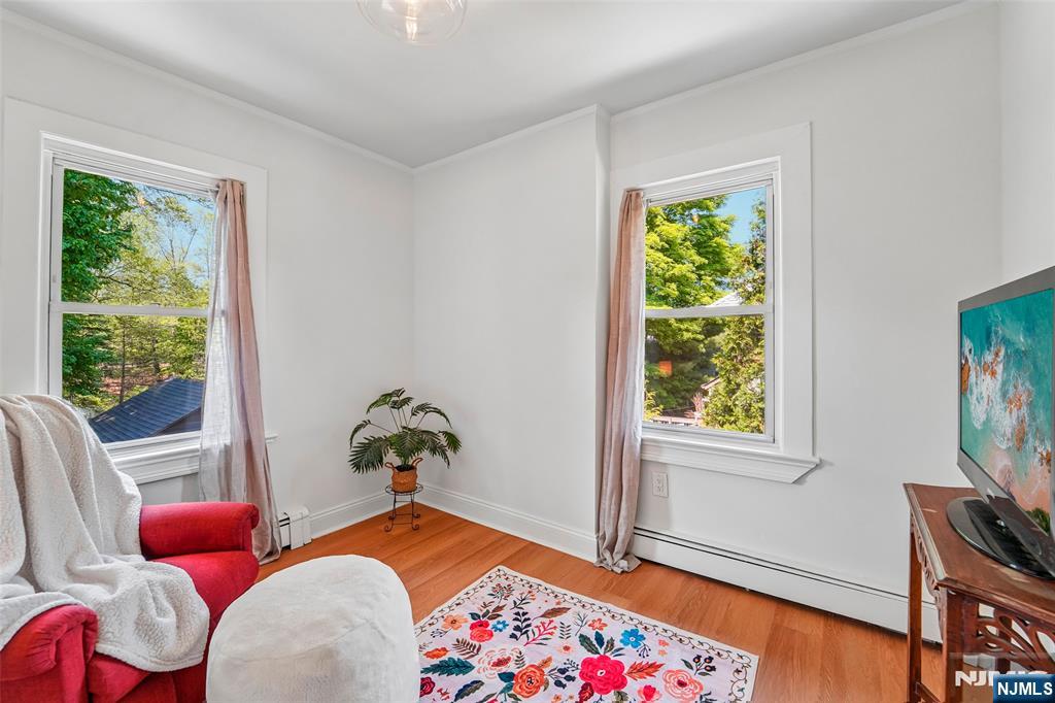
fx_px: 410
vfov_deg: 81.2
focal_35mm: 14
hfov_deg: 104.3
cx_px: 528
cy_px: 352
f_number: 8
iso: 400
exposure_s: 1/30
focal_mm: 14
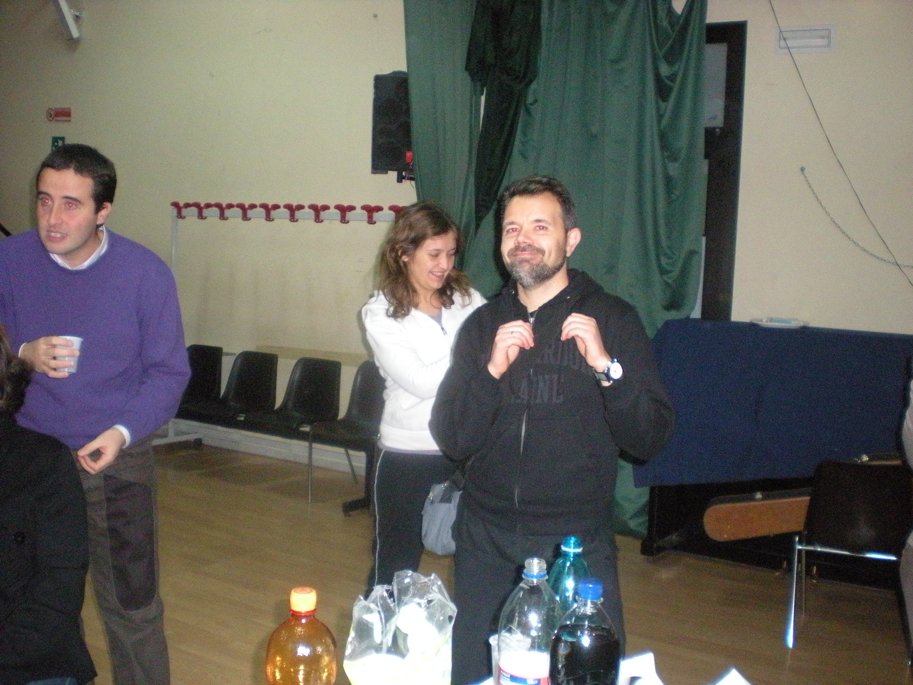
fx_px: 1002
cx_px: 456
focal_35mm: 38
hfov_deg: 49.0
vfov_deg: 37.7
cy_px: 342
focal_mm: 6.3
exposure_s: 1/60
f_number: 3.1
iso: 748
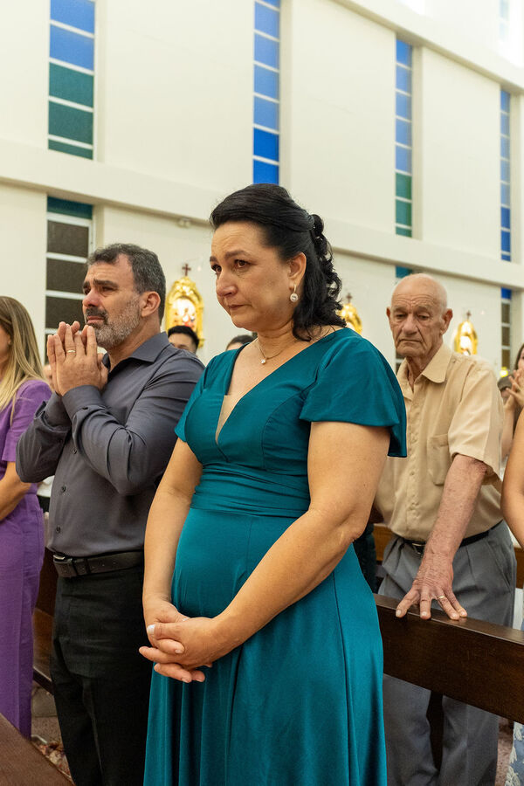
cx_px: 262
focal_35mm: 30
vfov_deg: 61.9
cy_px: 393
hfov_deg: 43.6
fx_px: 655
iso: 2000
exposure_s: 1/200
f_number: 3.2
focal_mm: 20
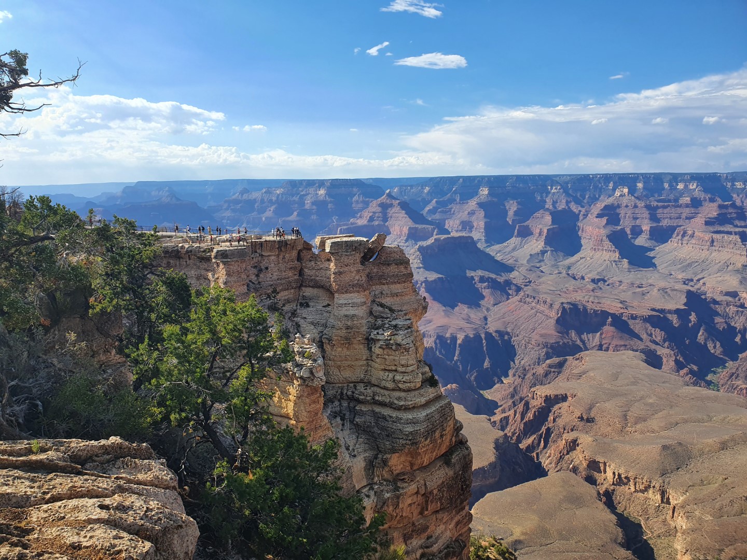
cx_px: 374
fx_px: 561
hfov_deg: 67.3
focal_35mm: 26
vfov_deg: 53.1
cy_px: 280
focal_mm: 4.32
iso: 50
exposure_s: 1/1392
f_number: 2.4
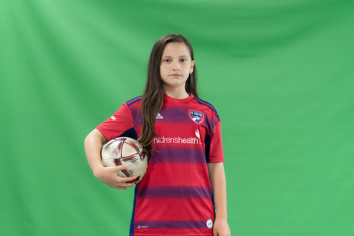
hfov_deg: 14.4
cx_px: 177
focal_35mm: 142
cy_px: 118
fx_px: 1397
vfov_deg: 9.7
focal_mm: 142
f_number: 2.8
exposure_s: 1/250
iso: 1000
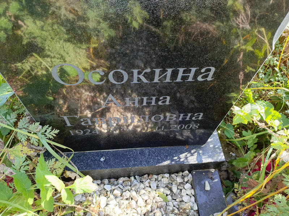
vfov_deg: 54.9
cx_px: 144
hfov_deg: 69.4
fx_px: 209
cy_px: 108
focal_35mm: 25
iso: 135
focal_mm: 4.76
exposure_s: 1/100
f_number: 1.69
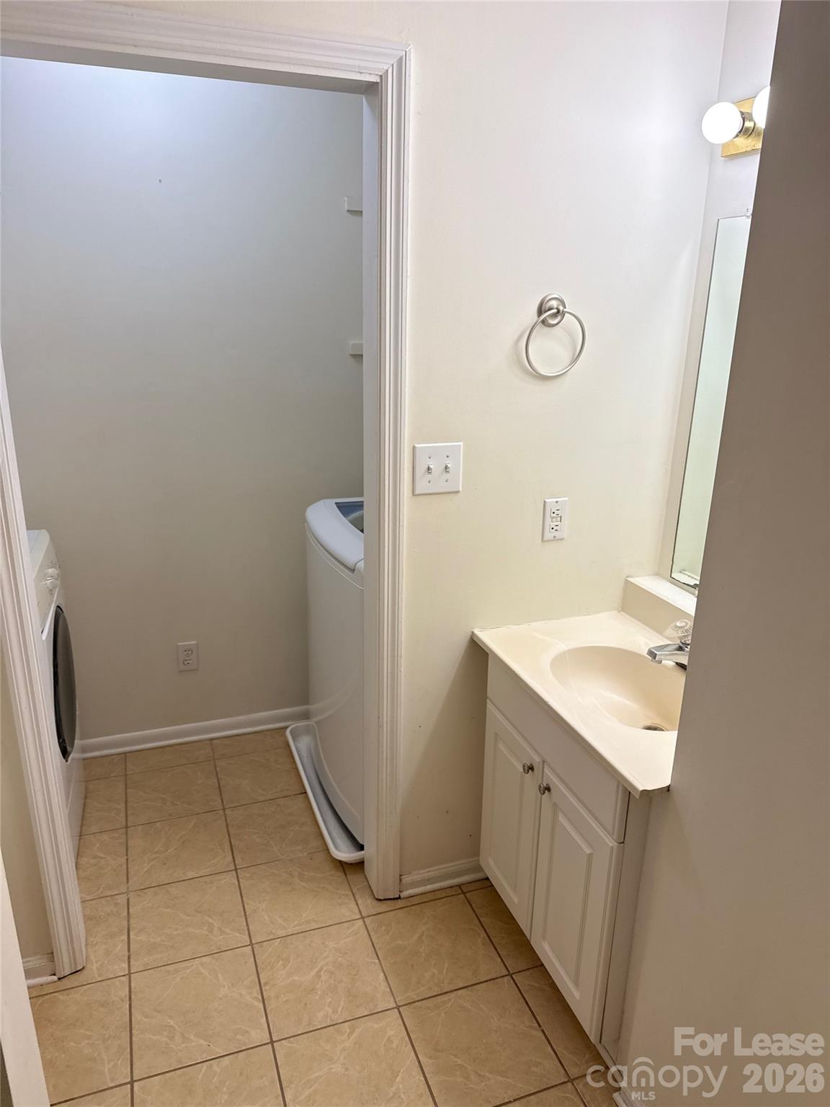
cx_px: 415
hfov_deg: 56.8
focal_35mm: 24
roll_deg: -0.4
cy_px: 554
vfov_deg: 71.6
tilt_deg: -17.6
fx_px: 767
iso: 80
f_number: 1.78
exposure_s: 1/158
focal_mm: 6.76
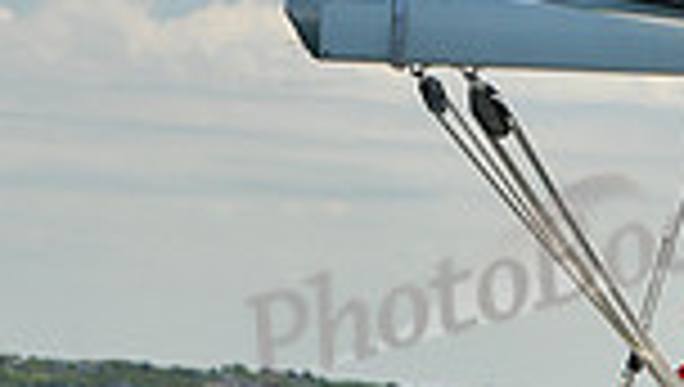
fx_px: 7102
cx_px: 1116
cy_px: 439
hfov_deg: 5.4
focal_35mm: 391
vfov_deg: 3.1
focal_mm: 98
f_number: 7.1
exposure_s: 1/640
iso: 320
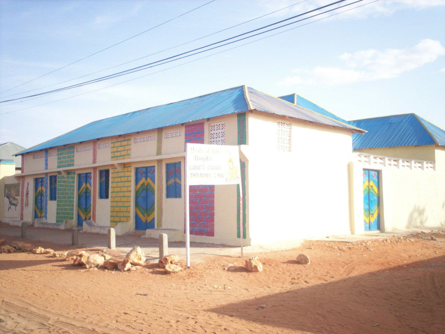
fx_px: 463
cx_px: 222
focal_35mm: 36
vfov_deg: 39.7
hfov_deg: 51.4
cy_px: 167
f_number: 4.5
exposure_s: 1/247
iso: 100
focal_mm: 6
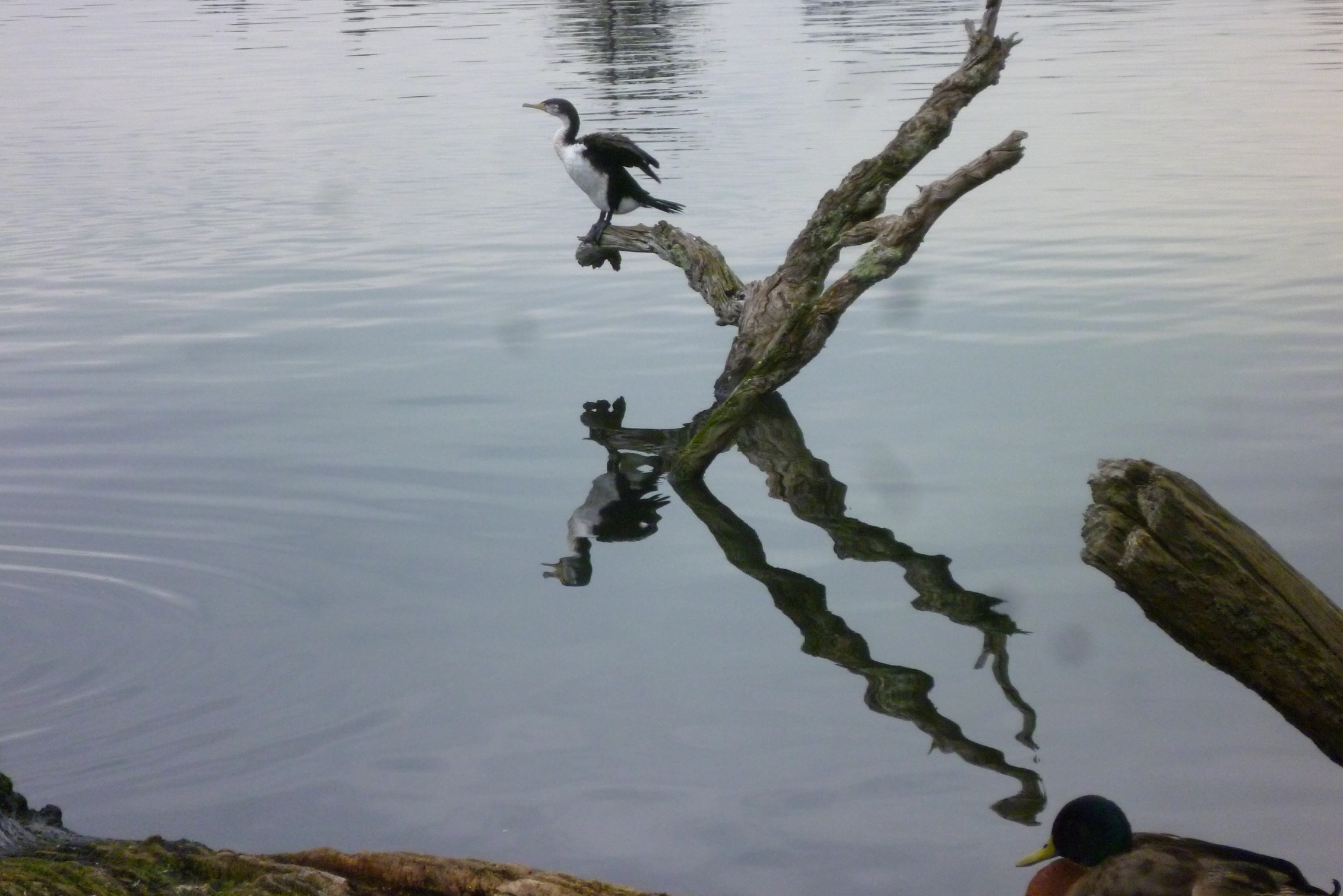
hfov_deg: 14.1
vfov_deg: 9.4
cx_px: 673
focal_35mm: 146
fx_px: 5446
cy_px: 394
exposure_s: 1/400
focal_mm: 25
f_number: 6.9
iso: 400
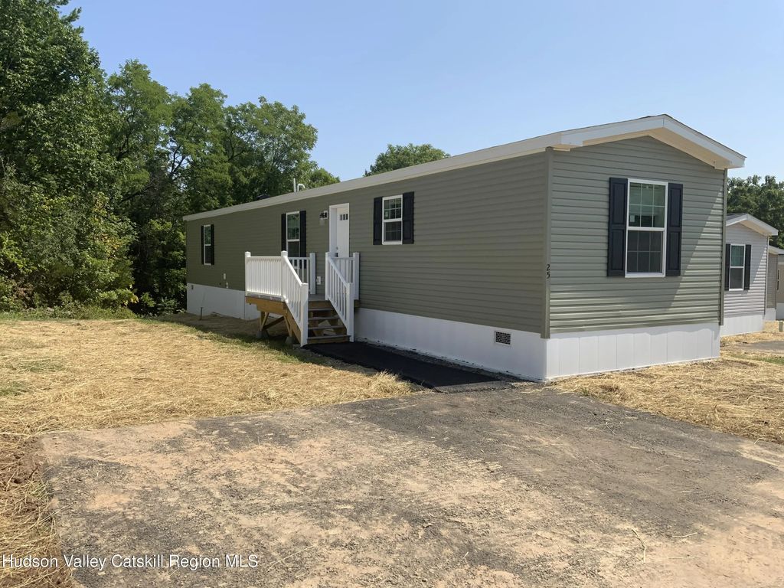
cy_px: 294
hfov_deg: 61.7
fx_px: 657
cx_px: 392
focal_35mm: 29
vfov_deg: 48.2
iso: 16
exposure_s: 1/2320
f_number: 1.8
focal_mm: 3
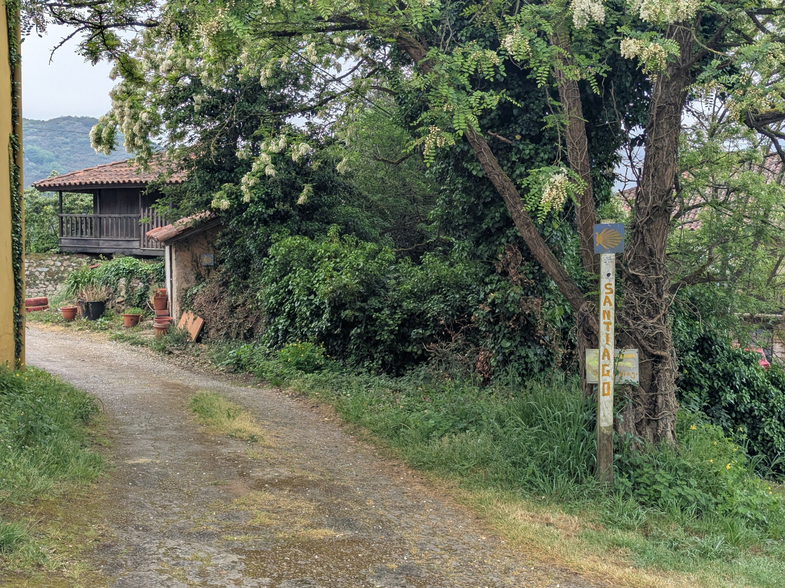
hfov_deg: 38.9
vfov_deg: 29.7
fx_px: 1111
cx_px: 398
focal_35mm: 49
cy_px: 301
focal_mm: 6.81
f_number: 1.85
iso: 45
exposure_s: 1/745
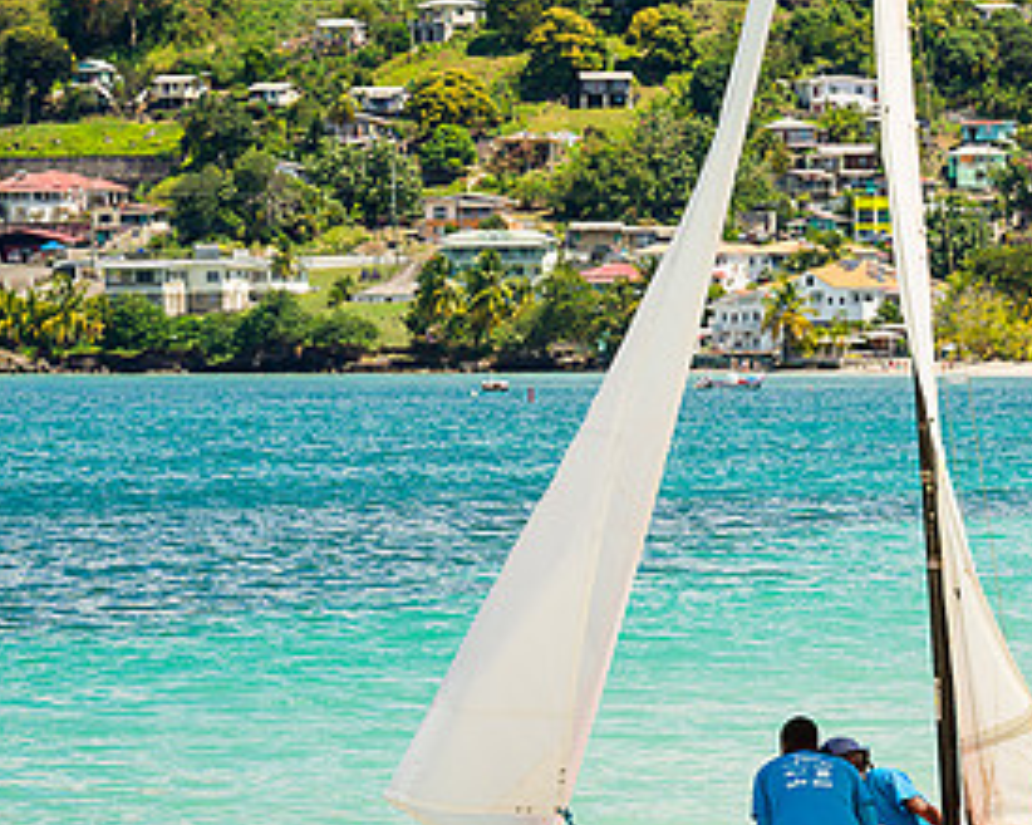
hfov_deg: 7.6
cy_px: 190
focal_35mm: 252
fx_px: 7694
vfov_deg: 6.1
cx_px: 990
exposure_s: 1/320
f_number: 8
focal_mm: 105
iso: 140
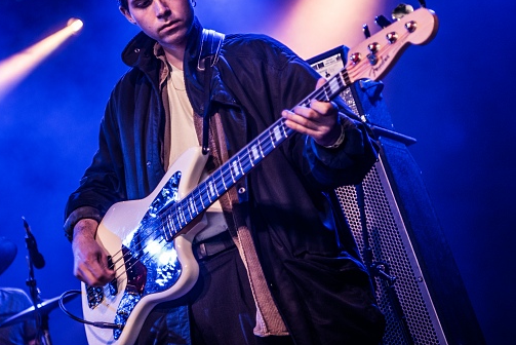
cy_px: 111
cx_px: 239
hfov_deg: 24.5
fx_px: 1190
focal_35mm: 83
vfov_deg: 16.4
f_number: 2.8
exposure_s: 1/125
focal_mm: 58
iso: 500
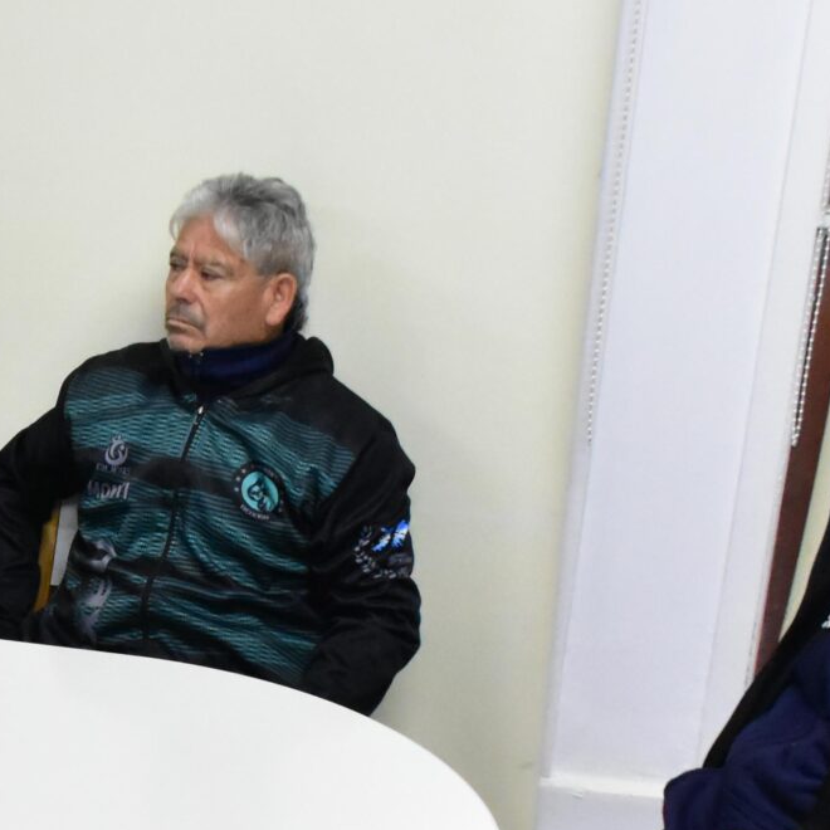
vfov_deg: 19.4
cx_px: -172
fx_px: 2414
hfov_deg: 18.5
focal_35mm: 89
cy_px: 629
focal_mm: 18
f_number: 5.6
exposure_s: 1/100
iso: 5000
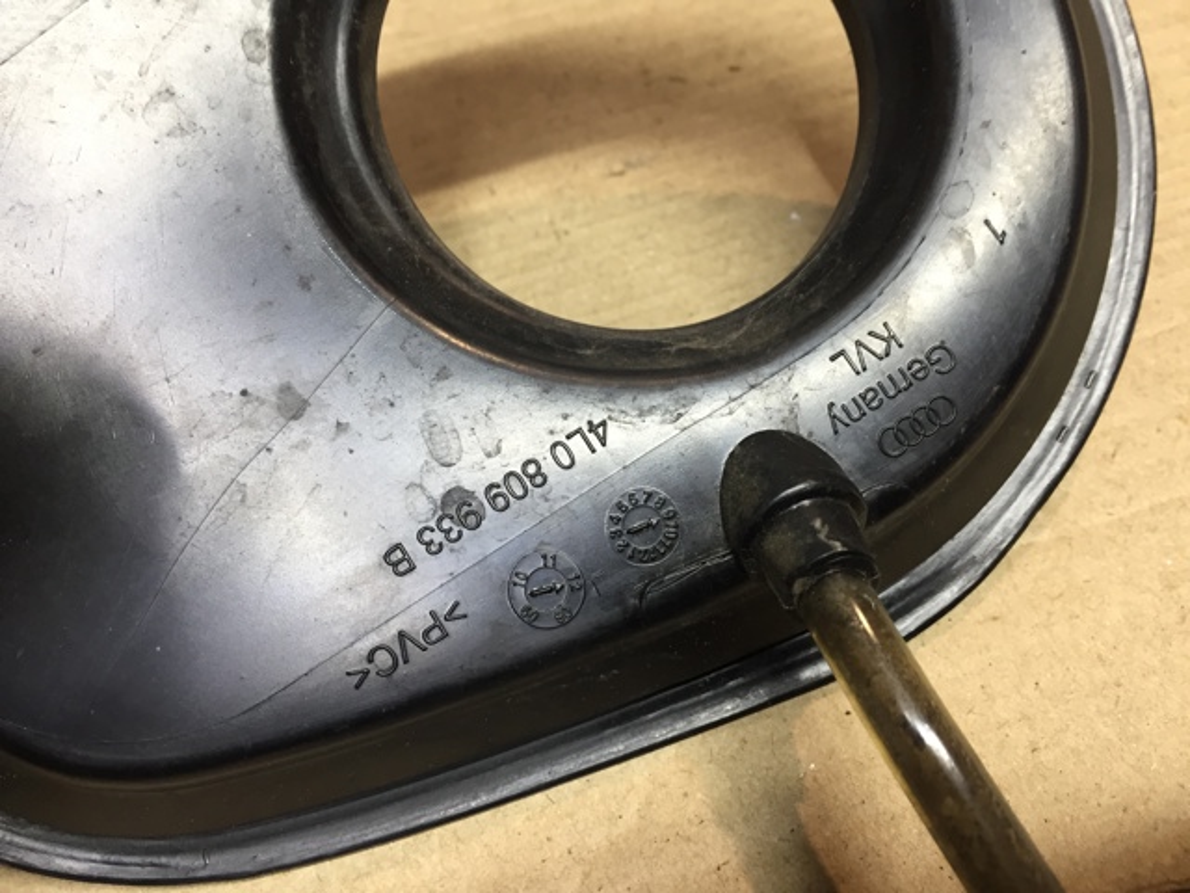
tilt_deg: -56.6
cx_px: 595
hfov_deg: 61.7
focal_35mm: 29
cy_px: 446
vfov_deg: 48.2
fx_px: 997
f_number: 2.2
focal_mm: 4.15
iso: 80
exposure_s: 1/33
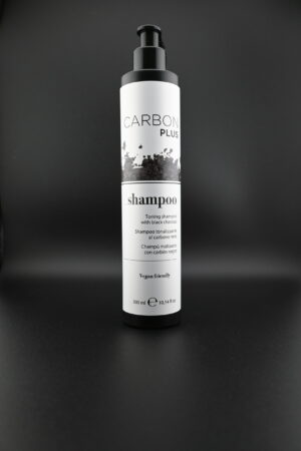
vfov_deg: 60.7
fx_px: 386
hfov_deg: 42.6
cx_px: 150
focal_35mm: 31
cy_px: 226
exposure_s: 1/200
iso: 400
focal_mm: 20.5
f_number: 3.8
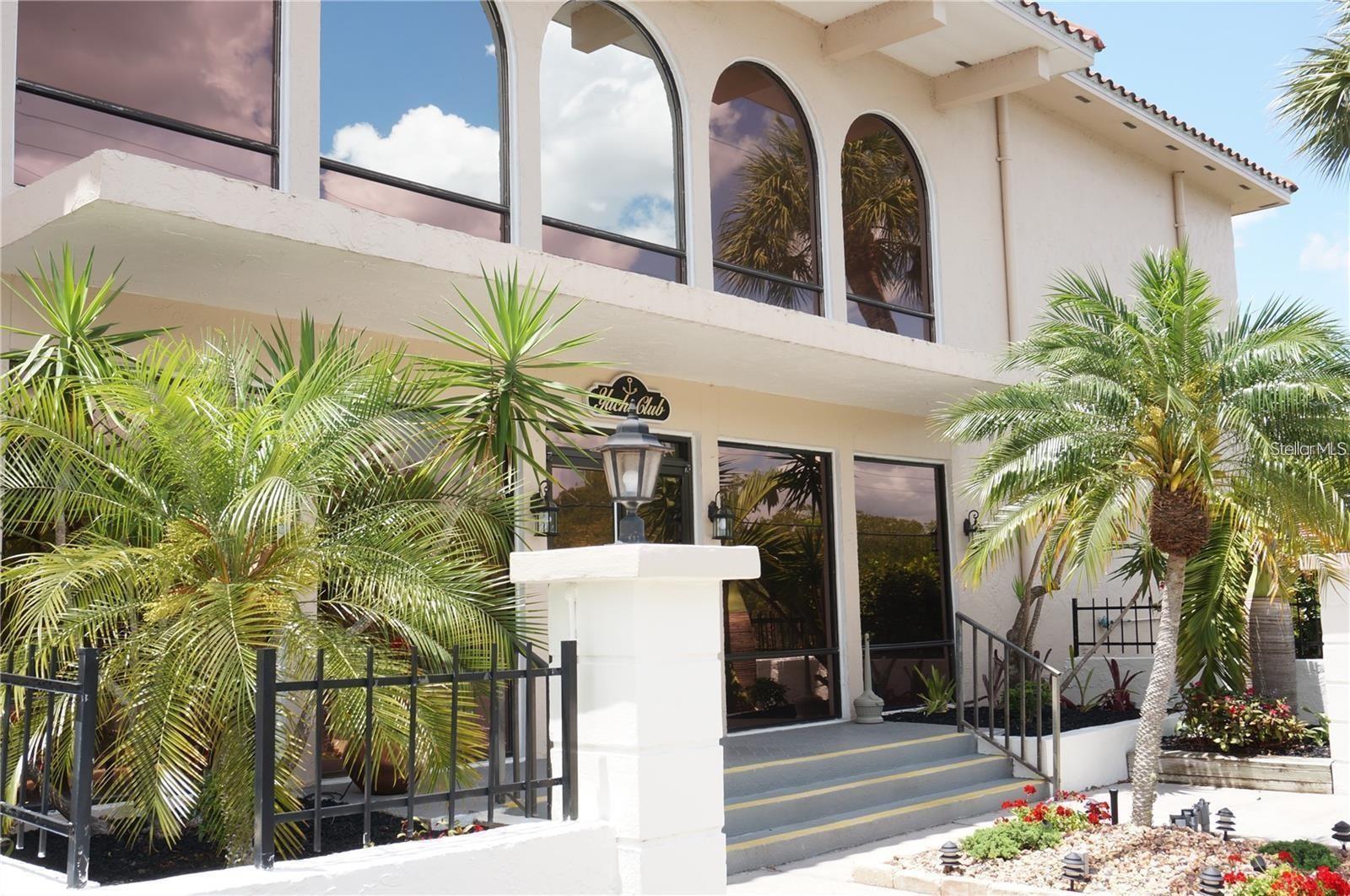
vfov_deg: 35.4
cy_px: 448
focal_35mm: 38
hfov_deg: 51.3
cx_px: 675
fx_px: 1404
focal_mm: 25
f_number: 8
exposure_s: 1/100
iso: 100
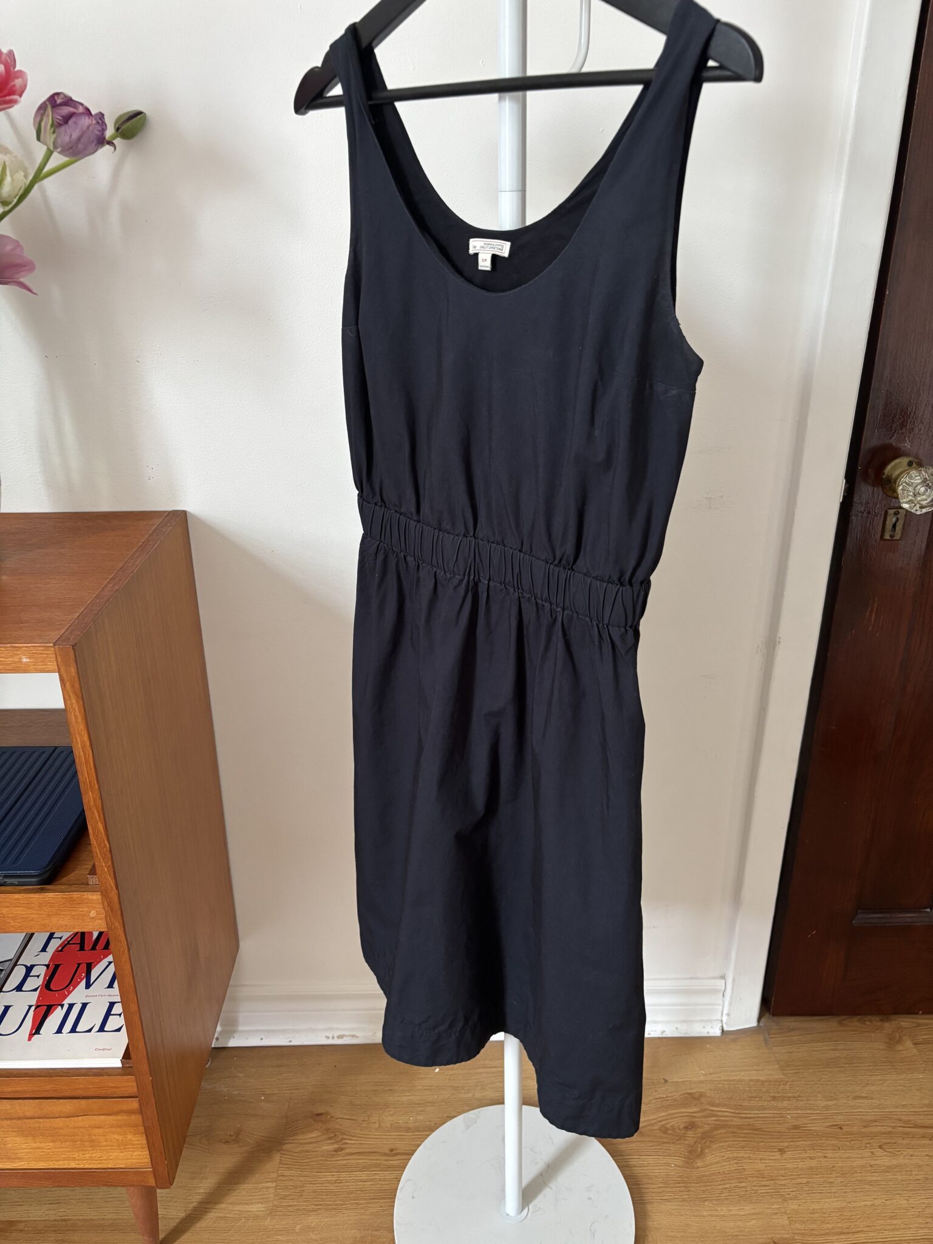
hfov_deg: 53.1
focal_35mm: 26
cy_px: 622
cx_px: 466
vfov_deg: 67.3
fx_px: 934
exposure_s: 1/60
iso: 320
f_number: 1.6
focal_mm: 5.96
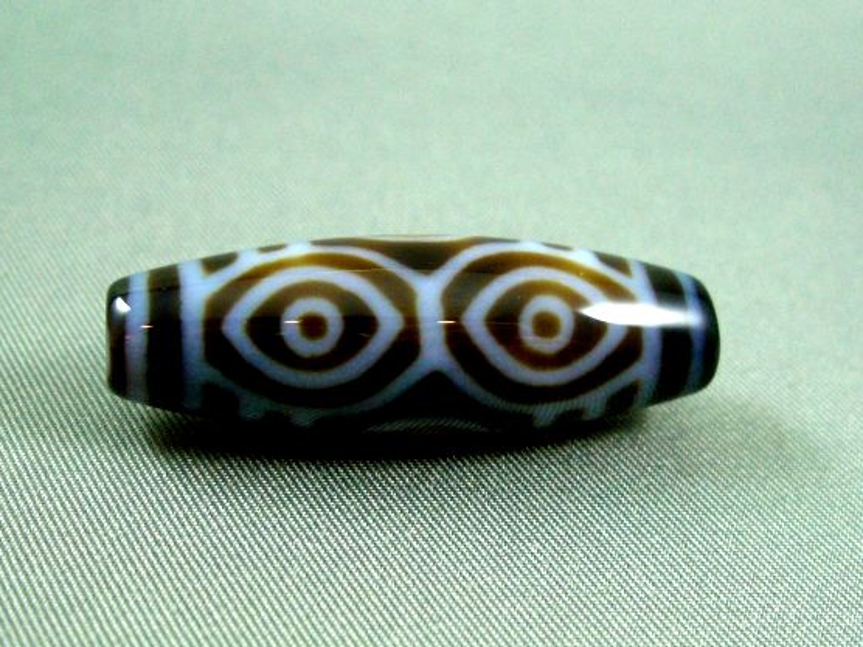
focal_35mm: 41
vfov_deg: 35.1
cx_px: 402
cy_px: 324
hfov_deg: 45.7
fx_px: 1022
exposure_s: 1/60
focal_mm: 7.9
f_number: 2.8
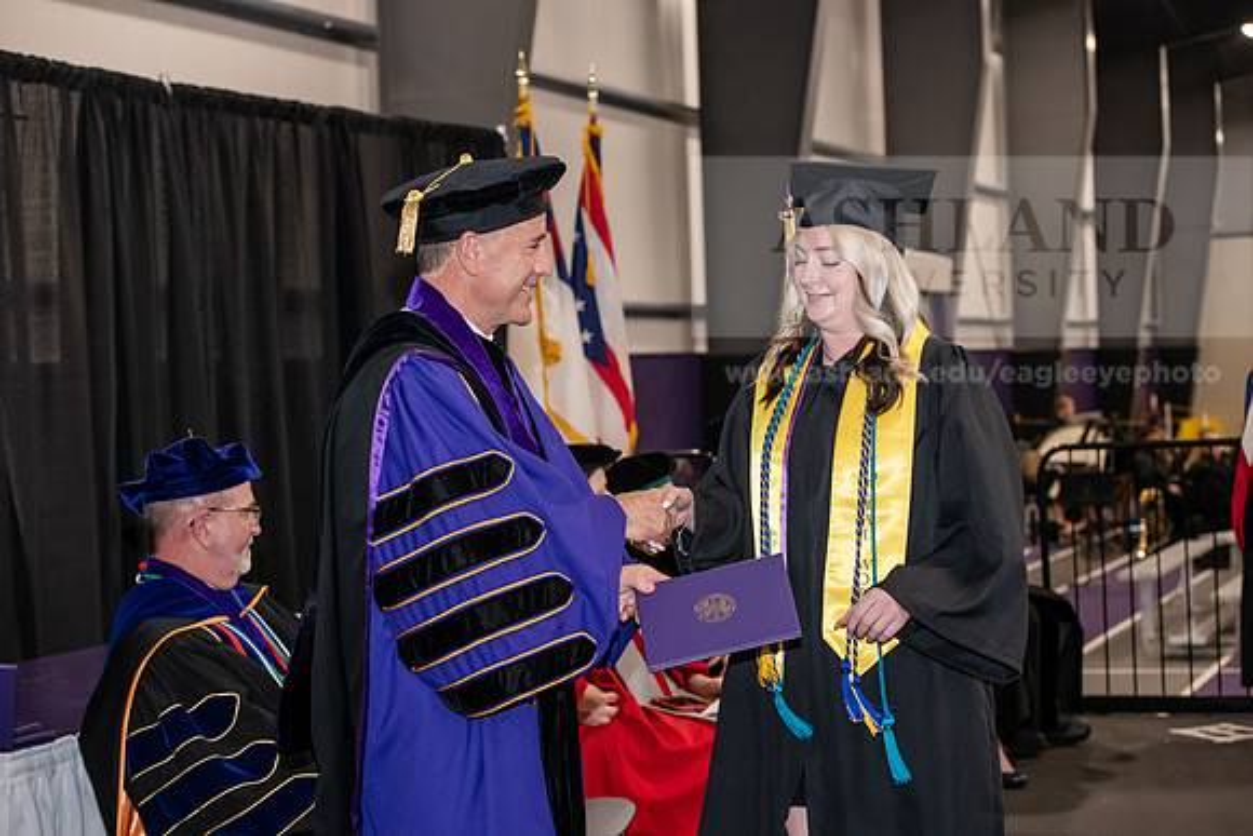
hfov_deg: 28.8
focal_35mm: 70
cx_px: 626
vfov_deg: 19.5
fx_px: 2437
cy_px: 418
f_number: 5
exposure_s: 1/200
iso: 2500
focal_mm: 70
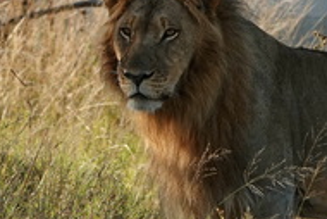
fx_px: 11953
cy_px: 42
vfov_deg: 1.0
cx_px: 107
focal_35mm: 1315
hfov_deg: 1.6
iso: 100
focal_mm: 143.15
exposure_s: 1/320
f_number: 4
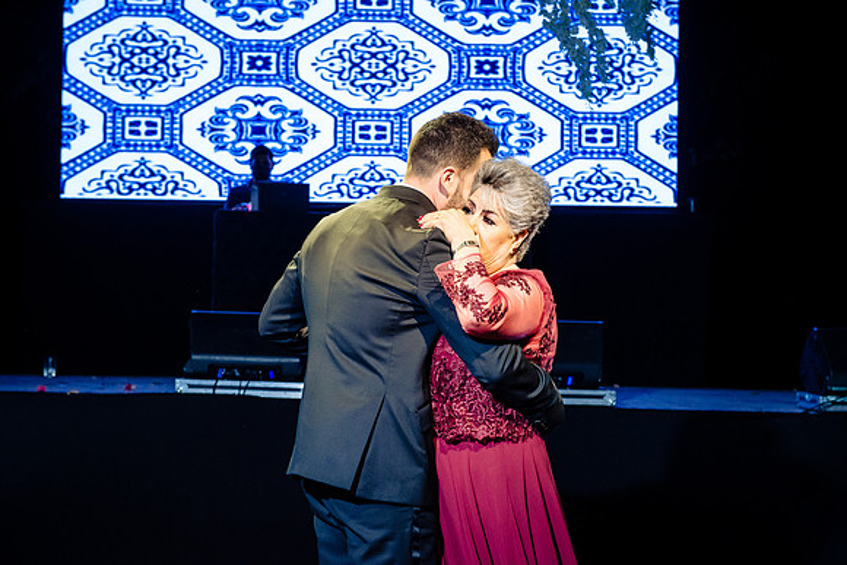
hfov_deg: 28.8
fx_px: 1647
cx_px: 424
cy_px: 282
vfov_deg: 19.5
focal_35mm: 70
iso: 1600
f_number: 7.1
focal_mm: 70
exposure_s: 1/200
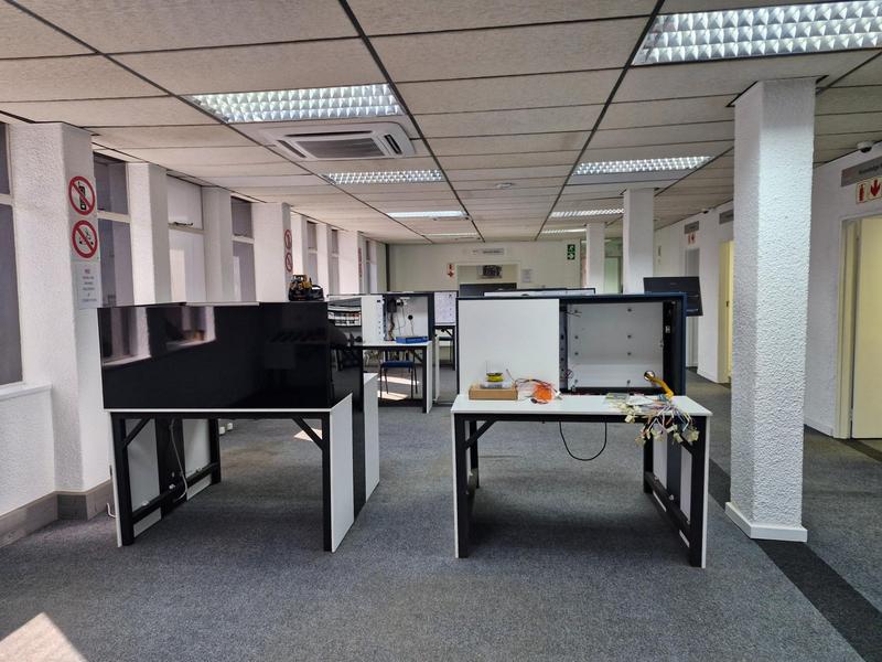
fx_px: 586
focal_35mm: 23
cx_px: 441
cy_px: 331
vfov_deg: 58.9
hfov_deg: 73.9
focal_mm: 5.54
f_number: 1.8
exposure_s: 1/100
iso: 320
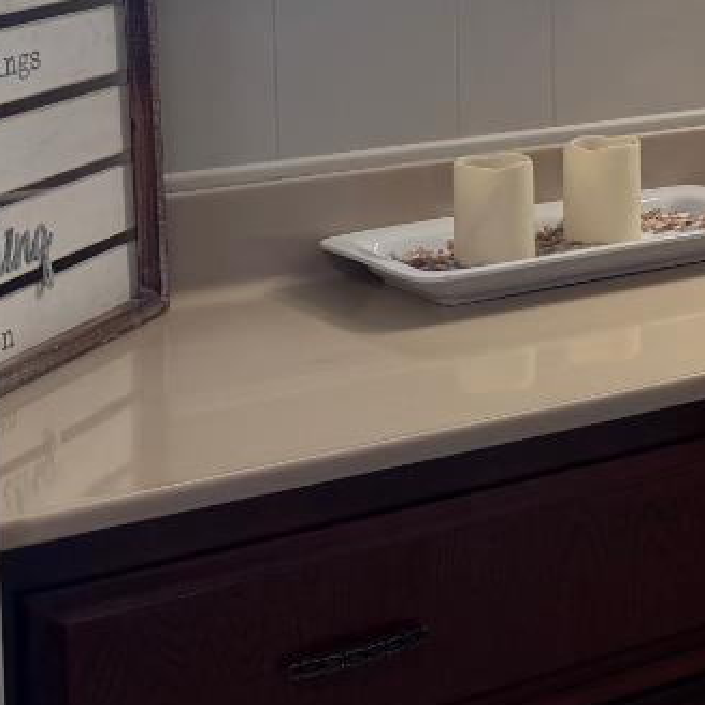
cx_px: 1429
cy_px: 3
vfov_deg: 17.5
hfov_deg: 14.6
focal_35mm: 97
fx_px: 2235
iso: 80
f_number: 1.78
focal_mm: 6.76
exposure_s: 1/138
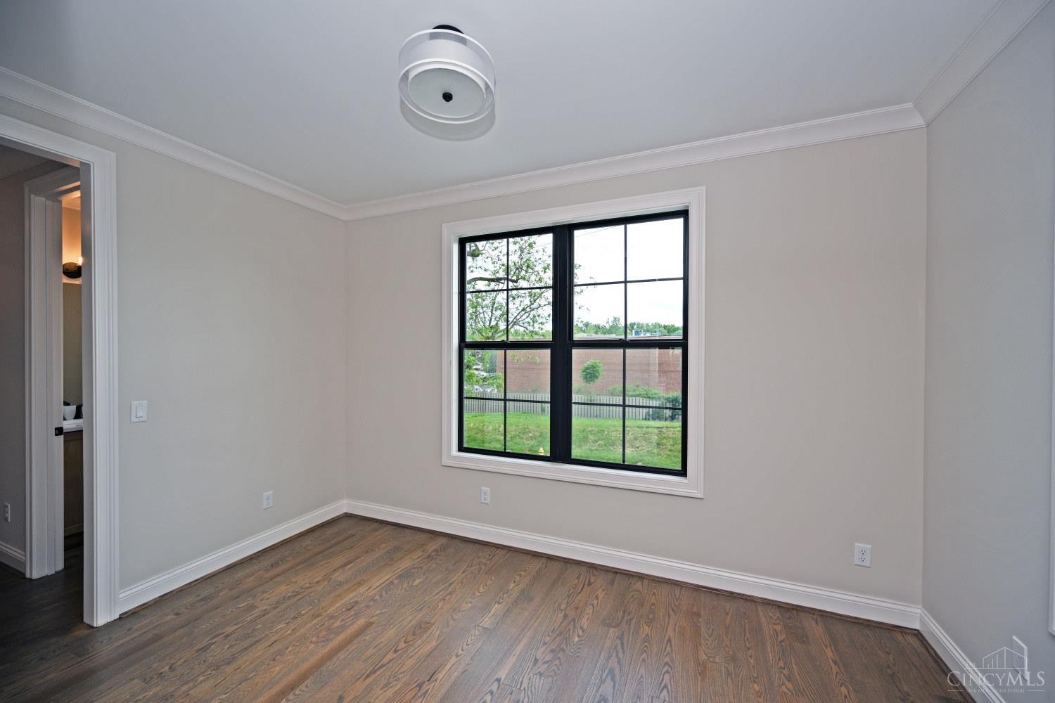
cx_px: 528
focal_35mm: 14
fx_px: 410
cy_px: 352
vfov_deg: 81.2
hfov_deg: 104.3
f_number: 5.6
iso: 100
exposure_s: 1/125
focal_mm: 14
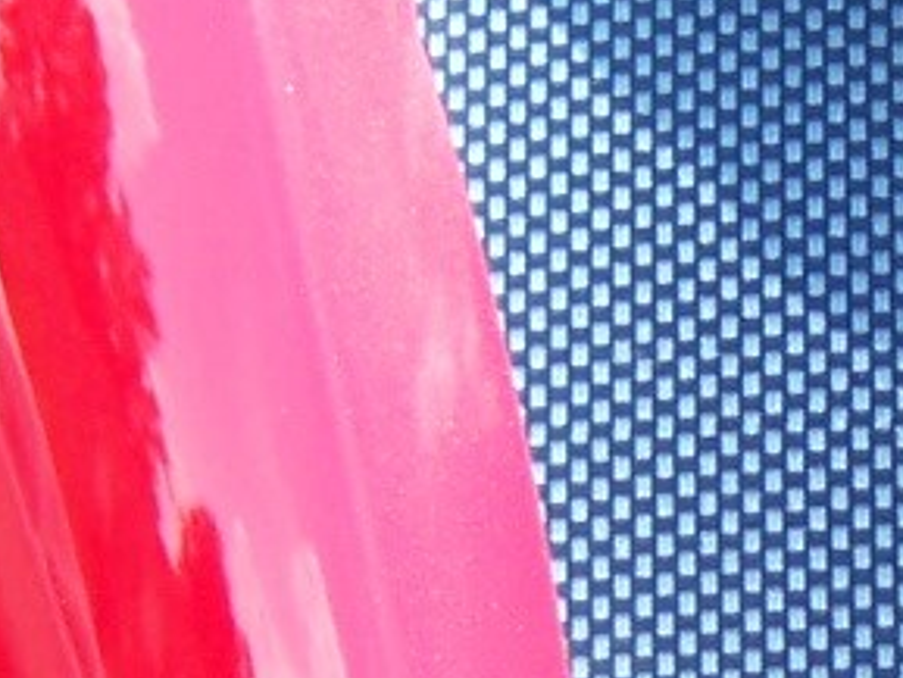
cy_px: 647
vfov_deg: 7.7
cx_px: 1156
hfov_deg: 10.1
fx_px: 5037
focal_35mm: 193
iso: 80
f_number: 2.8
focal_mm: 6.2
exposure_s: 1/250
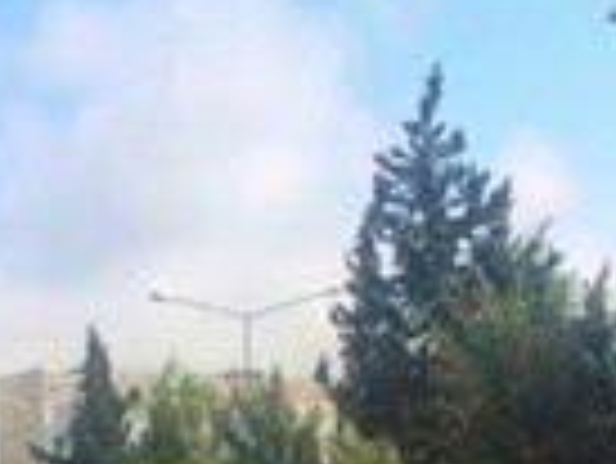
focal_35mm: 140
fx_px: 2494
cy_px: 1056
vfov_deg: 9.6
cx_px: -49
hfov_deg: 13.8
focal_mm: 4.15
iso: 32
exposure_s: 1/2053
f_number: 2.2
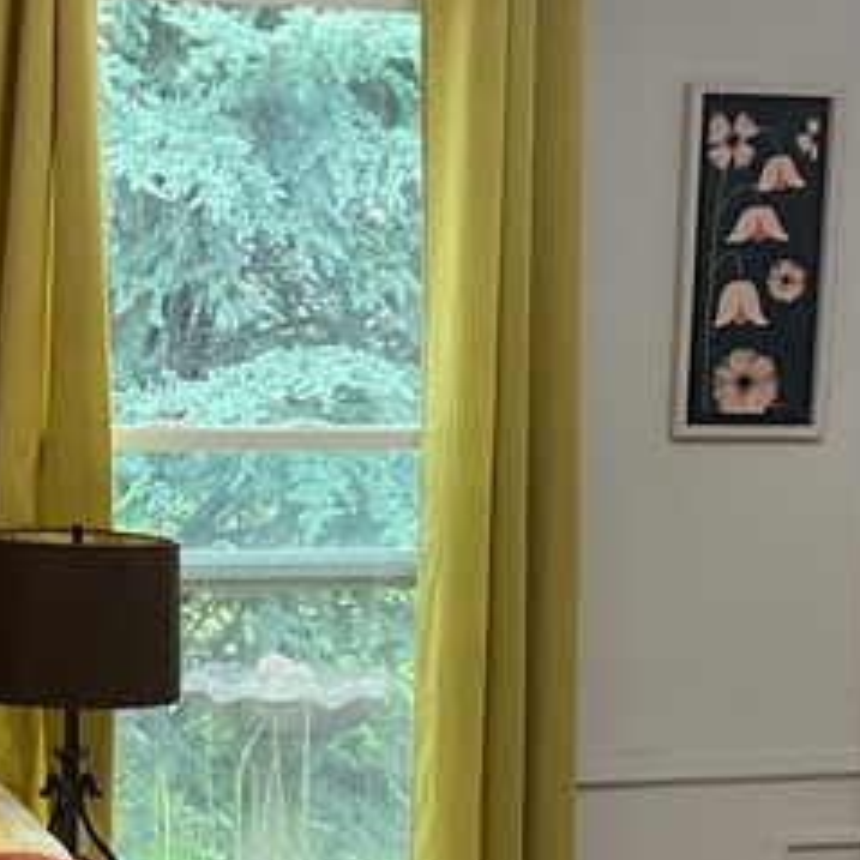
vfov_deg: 15.8
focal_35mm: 110
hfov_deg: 15.8
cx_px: 385
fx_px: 3092
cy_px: 601
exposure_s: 1/60
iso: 125
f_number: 1.8
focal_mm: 3
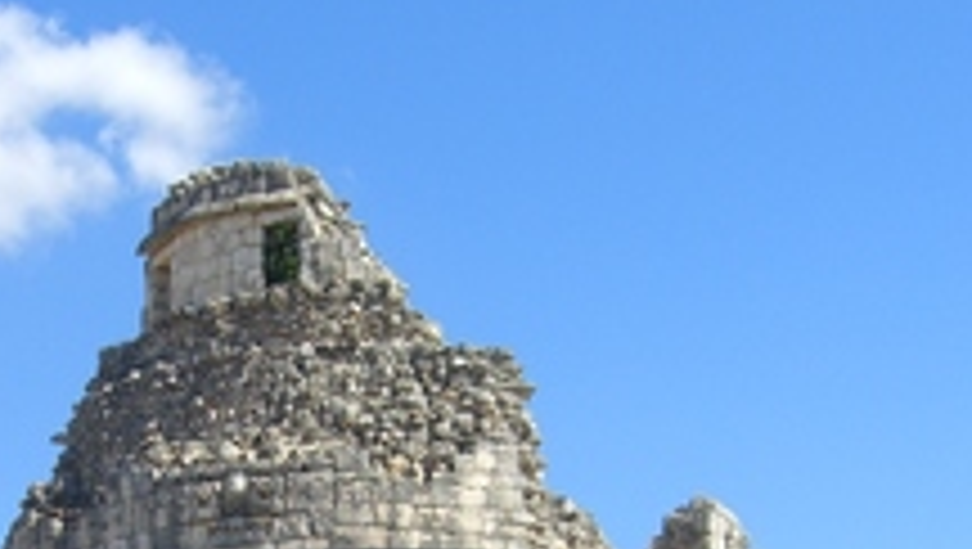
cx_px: 270
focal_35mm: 98
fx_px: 2528
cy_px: 734
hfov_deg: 21.6
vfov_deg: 12.0
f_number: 4
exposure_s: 1/500
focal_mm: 7.9
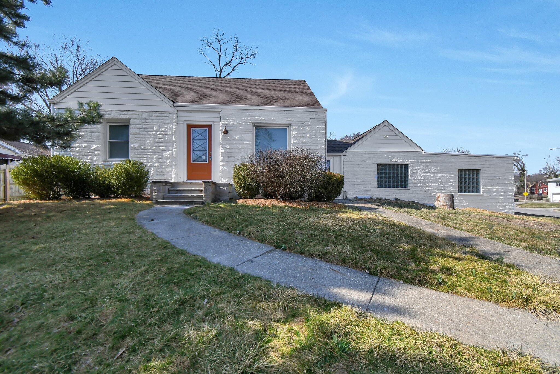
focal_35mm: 15
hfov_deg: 100.4
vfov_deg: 77.3
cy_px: 187
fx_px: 233
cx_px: 280
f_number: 6.3
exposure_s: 1/2000
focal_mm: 10
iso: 640
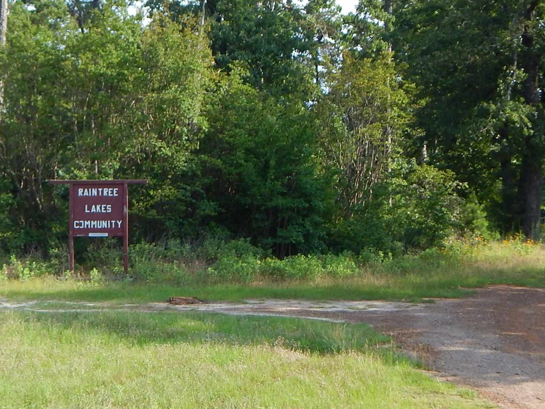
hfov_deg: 18.1
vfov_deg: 14.0
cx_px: 11
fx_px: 1669
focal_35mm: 106
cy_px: 248
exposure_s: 1/400
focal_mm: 9.7
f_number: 3.8
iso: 125
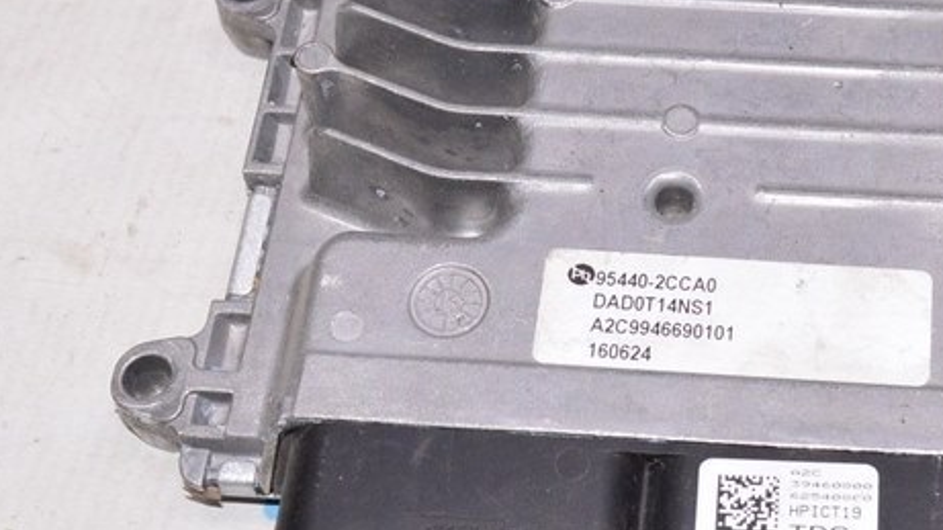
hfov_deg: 25.9
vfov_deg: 15.0
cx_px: 777
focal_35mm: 80
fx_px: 2004
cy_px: 187
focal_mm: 23
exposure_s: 1/160
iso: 1600
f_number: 8
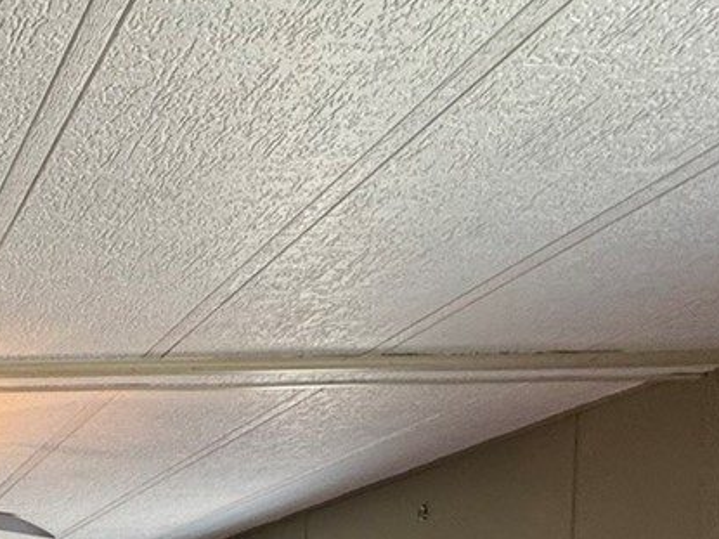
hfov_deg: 28.6
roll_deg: +1.3
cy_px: 804
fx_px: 1121
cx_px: -230
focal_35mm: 54
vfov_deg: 22.3
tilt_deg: -4.5
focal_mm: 2.22
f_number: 2.2
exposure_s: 1/60
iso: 200
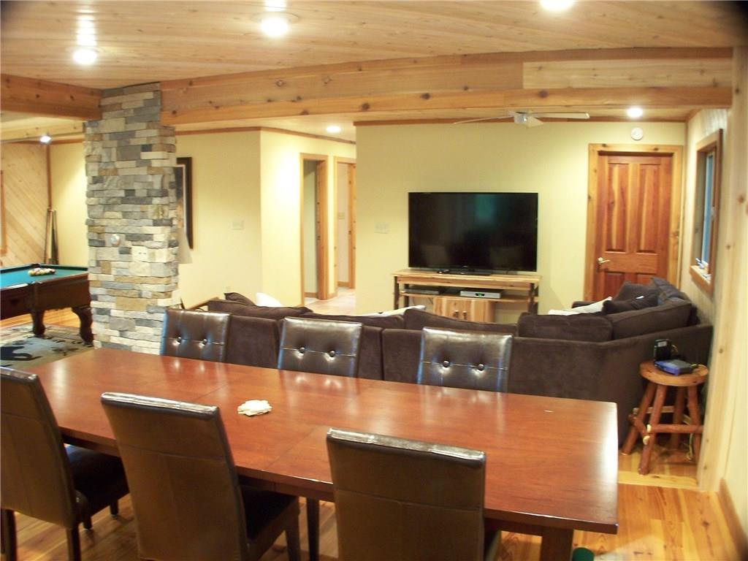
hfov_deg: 49.0
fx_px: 821
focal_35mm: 38
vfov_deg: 37.7
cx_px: 374
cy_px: 280
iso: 140
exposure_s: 1/3
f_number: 2.8
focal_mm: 6.3
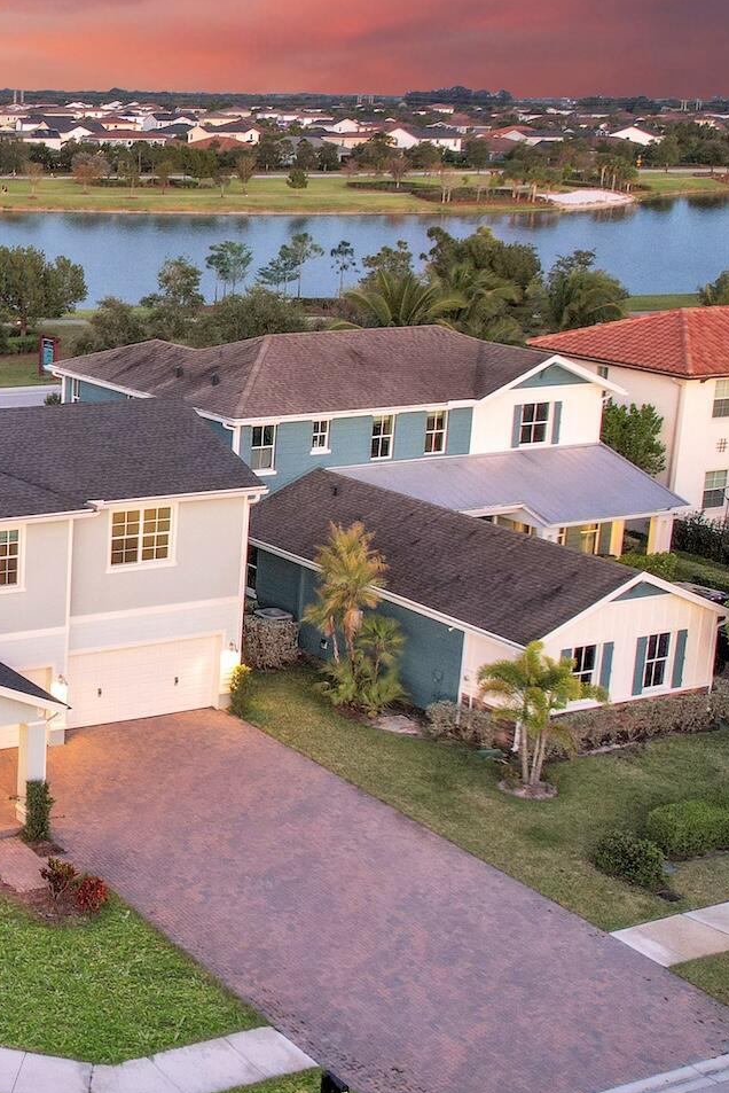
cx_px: -172
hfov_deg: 22.8
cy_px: 450
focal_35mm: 54
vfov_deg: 36.8
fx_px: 1639
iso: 240
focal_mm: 8.38
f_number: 2.8
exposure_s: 1/15
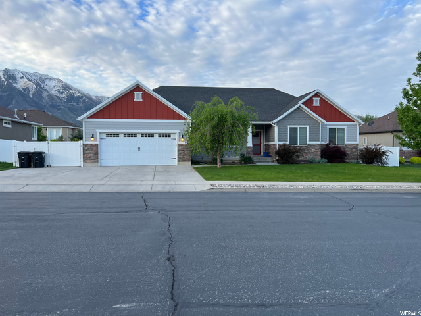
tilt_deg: -2.9
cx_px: 210
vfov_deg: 53.1
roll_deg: +0.1
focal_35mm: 26
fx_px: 316
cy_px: 158
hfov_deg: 67.3
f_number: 1.5
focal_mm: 5.7
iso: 50
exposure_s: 1/859
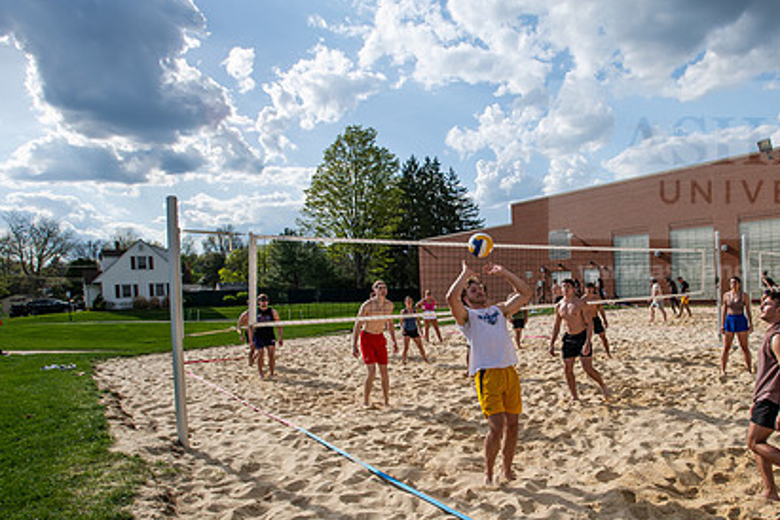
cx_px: 492
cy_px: 310
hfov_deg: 72.4
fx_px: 520
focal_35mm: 24
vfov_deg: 52.8
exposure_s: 1/640
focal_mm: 17
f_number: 4.5
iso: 125
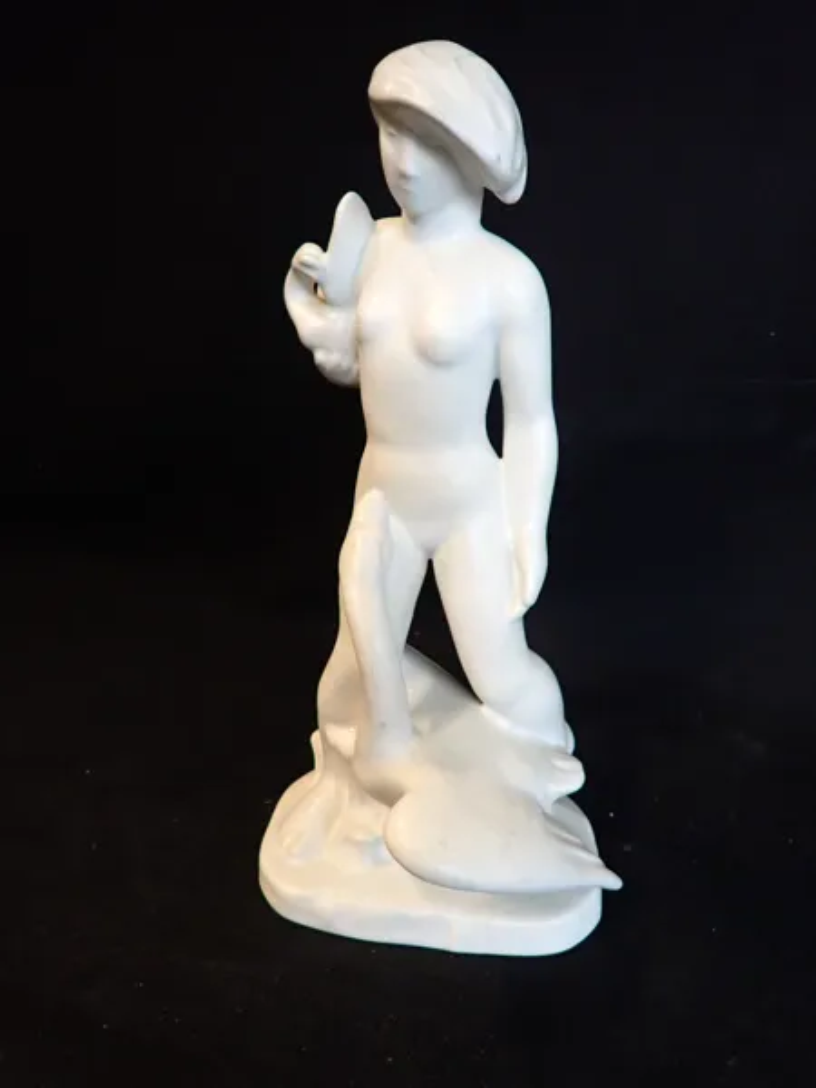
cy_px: 544
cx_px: 408
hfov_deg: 68.7
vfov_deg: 84.7
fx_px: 597
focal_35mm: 19
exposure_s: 1/30
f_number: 2
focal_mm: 3.33
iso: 320
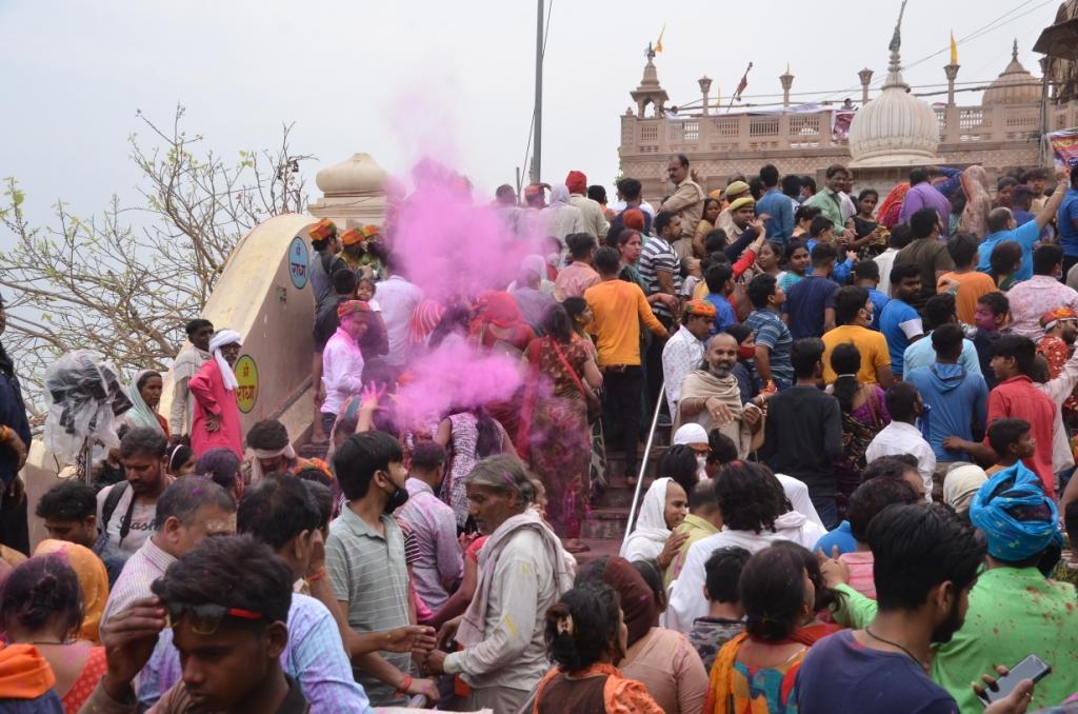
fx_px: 1165
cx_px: 539
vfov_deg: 34.1
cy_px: 357
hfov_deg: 49.6
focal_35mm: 39
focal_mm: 26
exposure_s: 1/160
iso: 500
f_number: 9
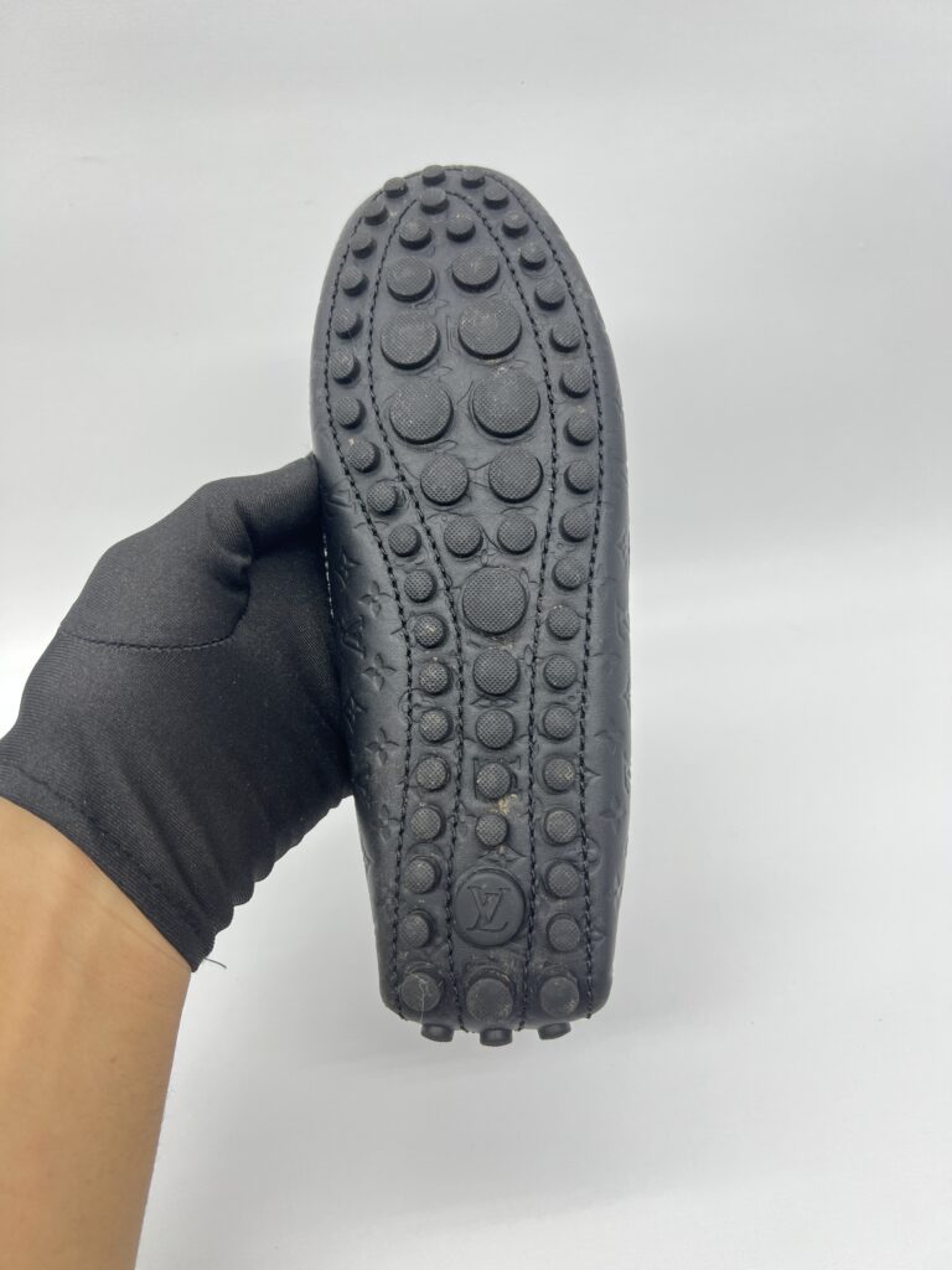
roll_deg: +2.7
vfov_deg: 67.3
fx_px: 953
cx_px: 476
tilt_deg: -39.2
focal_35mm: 26
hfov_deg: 53.1
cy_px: 635
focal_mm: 5.7
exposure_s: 1/100
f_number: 1.5
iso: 50
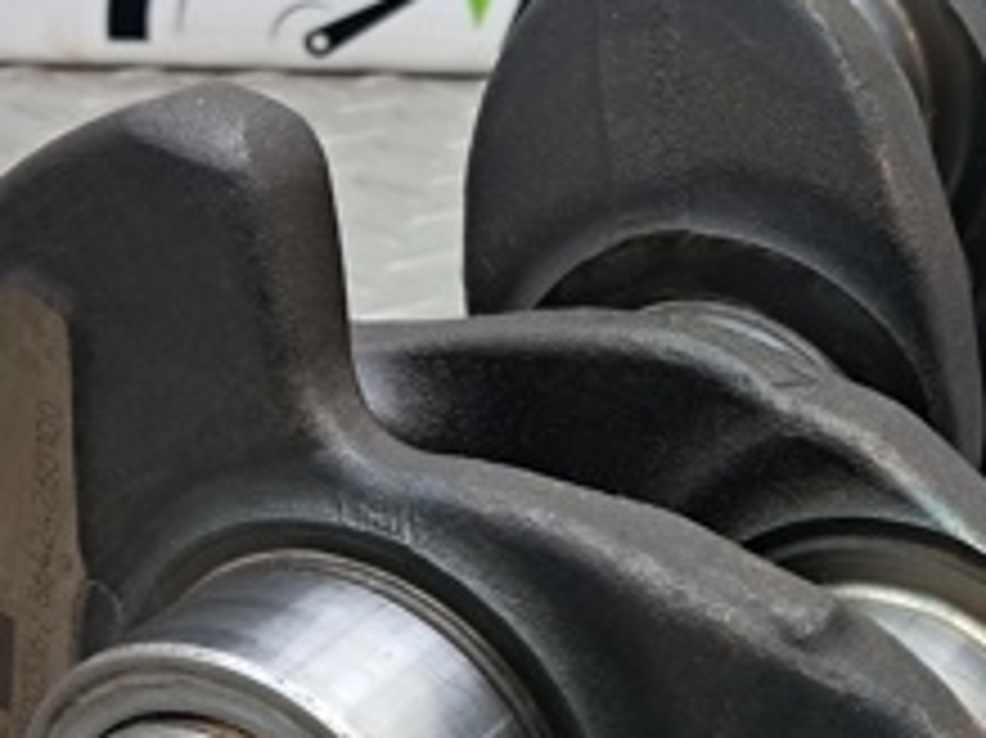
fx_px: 2249
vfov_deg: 18.5
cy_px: 538
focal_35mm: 79
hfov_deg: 24.3
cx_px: 792
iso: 160
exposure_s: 1/50
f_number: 1.8
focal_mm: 4
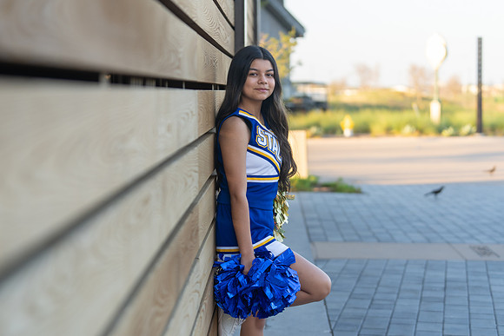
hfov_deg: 27.9
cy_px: 168
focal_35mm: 72
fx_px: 1013
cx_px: 252
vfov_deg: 18.8
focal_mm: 70
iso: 200
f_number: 2.8
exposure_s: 1/320
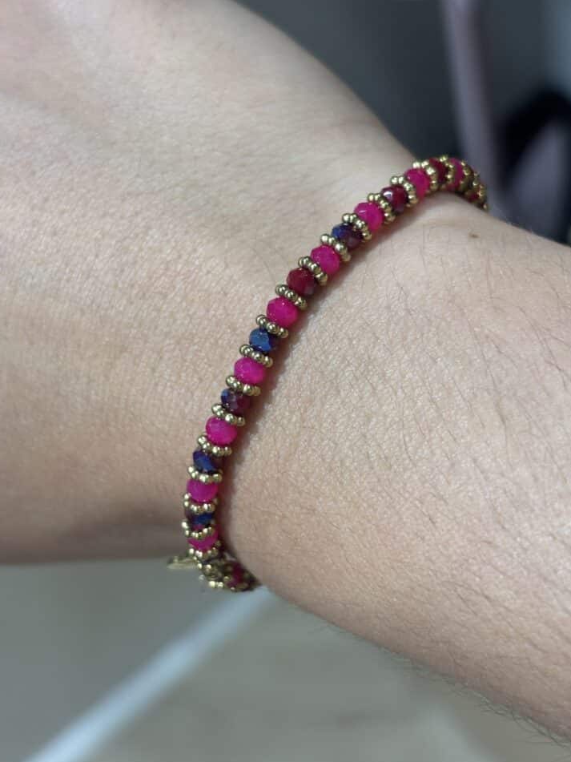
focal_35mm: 56
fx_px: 1232
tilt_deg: -53.5
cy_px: 357
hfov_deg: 26.1
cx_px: 301
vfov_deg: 34.3
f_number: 1.6
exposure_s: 1/100
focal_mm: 5.96
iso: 50
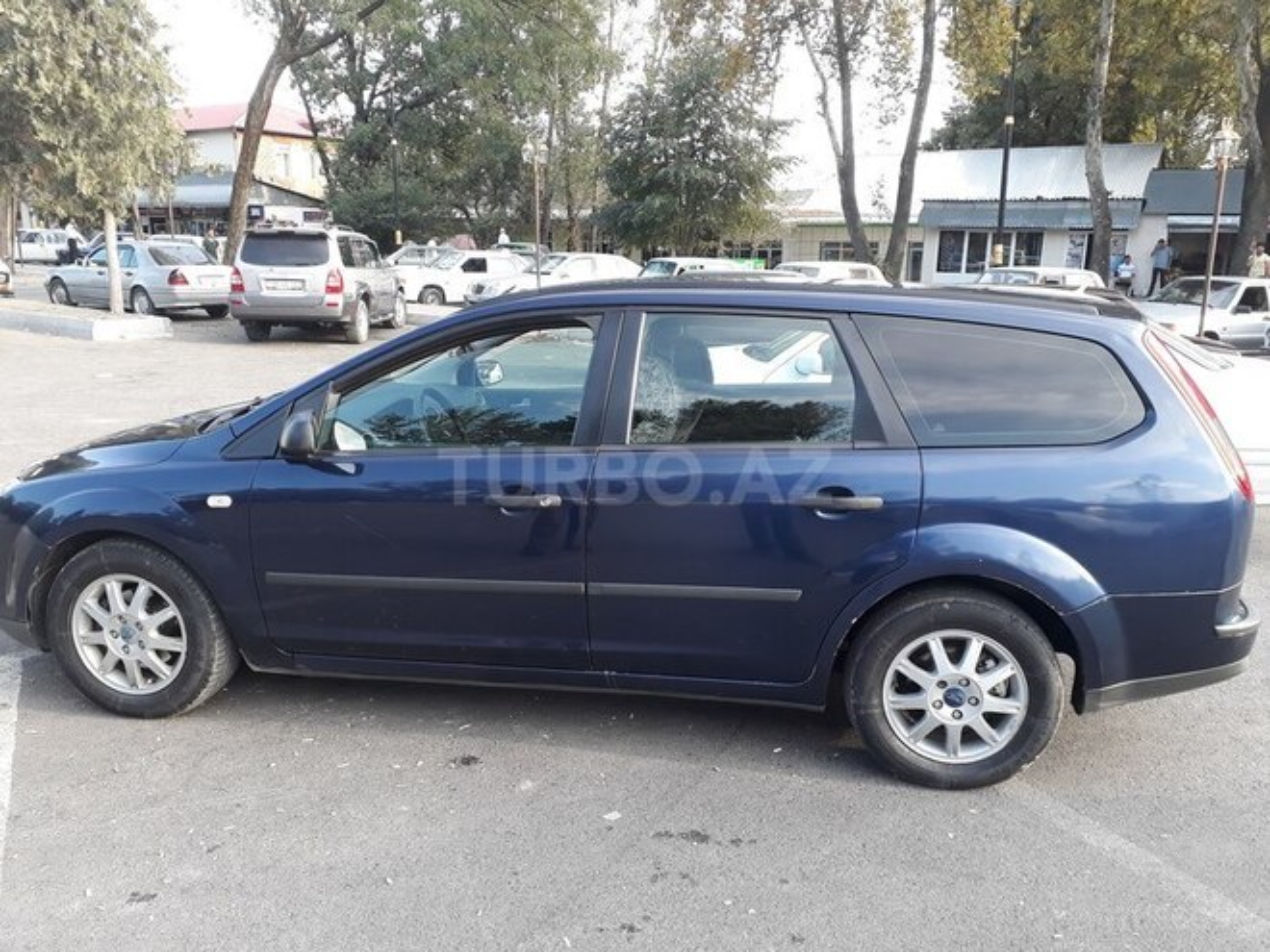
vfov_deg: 51.4
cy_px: 476
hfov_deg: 65.3
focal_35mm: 27
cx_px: 635
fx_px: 991
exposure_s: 1/100
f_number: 1.9
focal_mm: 3.6
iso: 64
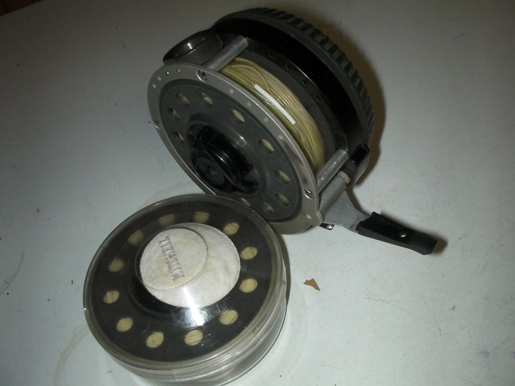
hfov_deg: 49.0
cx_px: 258
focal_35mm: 38
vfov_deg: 37.7
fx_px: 565
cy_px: 193
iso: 200
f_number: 5.6
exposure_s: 1/30
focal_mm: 6.3
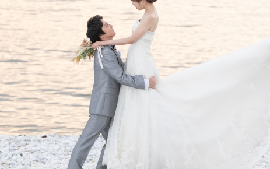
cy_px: 47
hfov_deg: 10.3
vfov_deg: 6.4
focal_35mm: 204
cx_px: 204
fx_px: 1502
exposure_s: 1/200
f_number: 4.5
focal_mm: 116
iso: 200
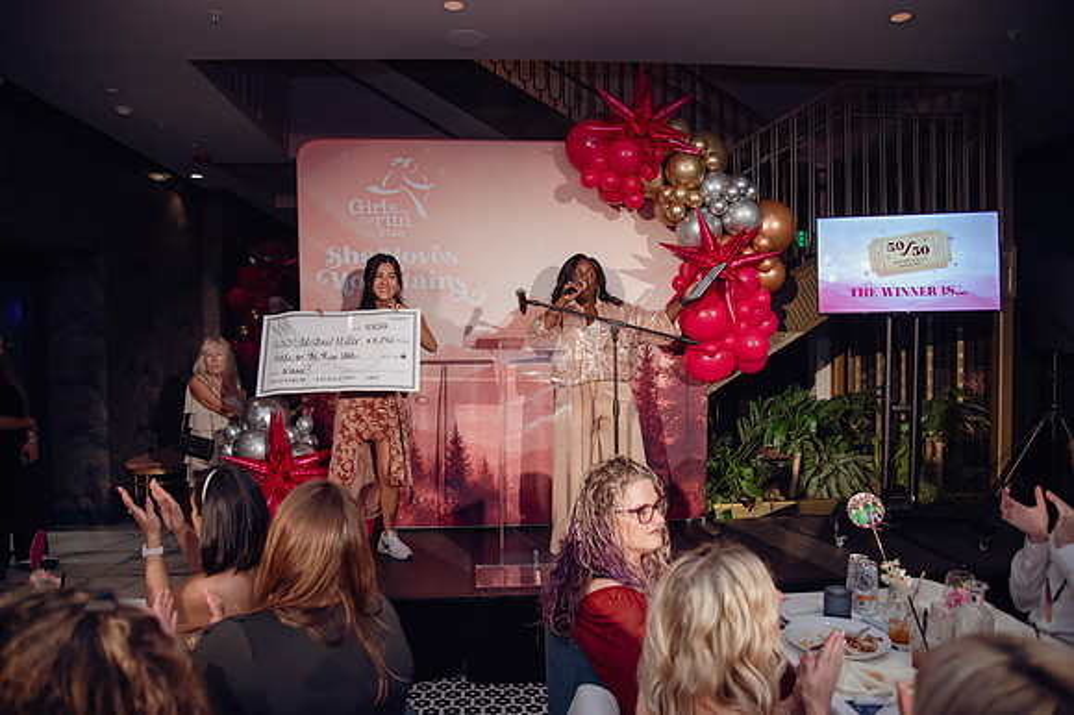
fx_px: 716
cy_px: 358
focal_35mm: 24
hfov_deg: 73.8
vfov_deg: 53.1
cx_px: 537
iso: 3200
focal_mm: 24
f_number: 4
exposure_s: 1/250
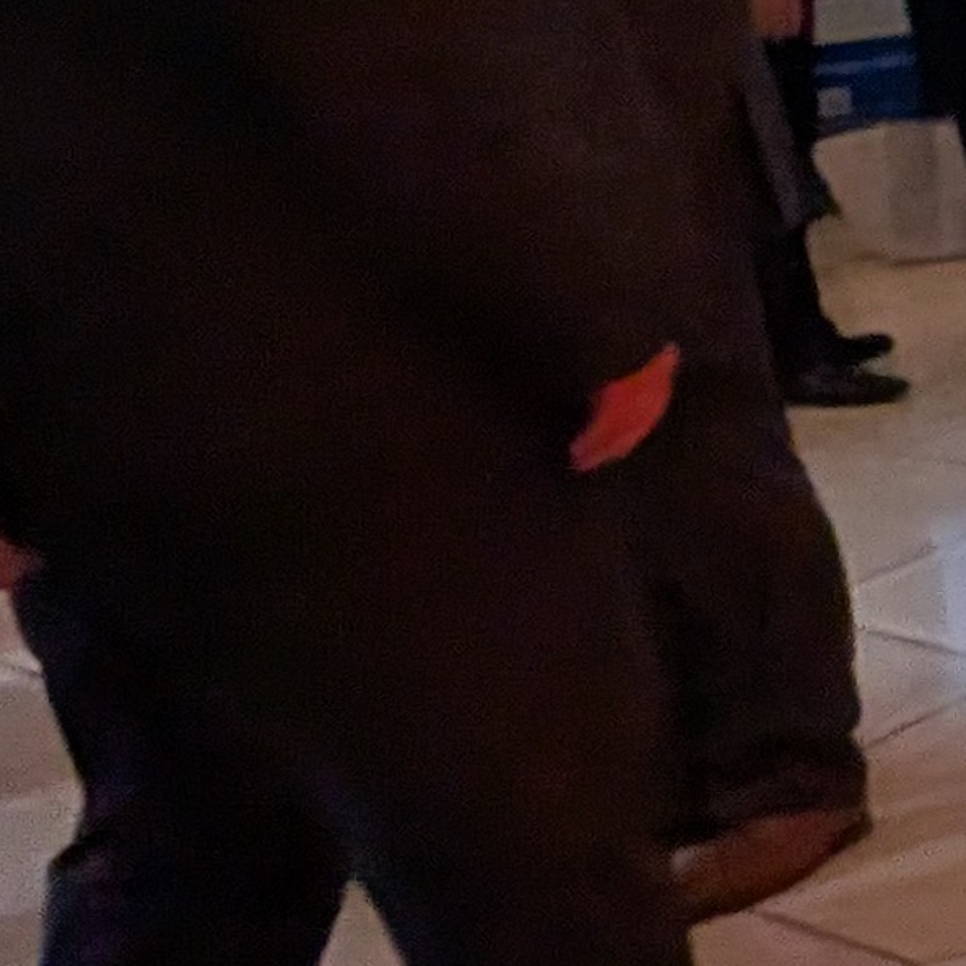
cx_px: 3205
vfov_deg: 23.2
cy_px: 153
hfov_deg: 10.1
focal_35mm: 73
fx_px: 2305
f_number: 1.7
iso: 65
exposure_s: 1/255
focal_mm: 2.02
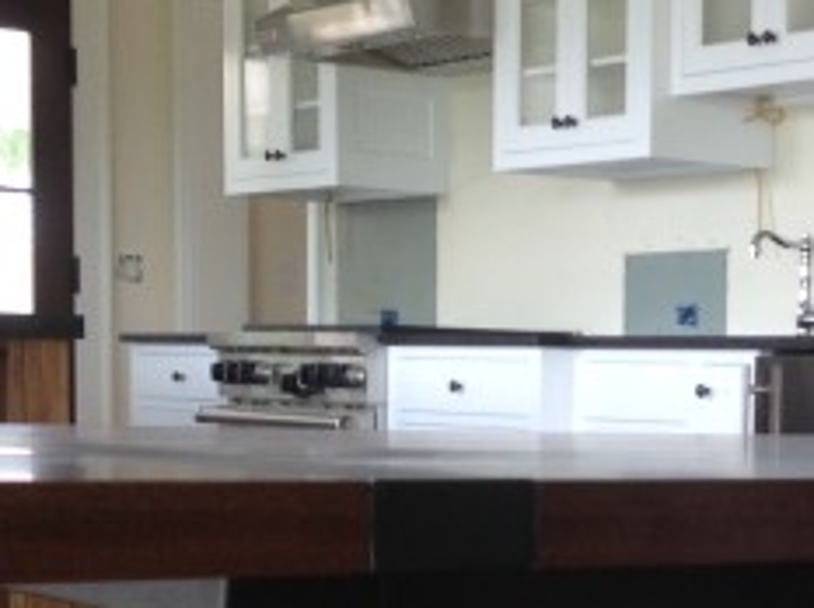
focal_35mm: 109
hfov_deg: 17.4
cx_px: 936
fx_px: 2559
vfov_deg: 13.4
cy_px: 608
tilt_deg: -5.1
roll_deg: -0.5
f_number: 2.4
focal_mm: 4.12
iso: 64
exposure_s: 1/40
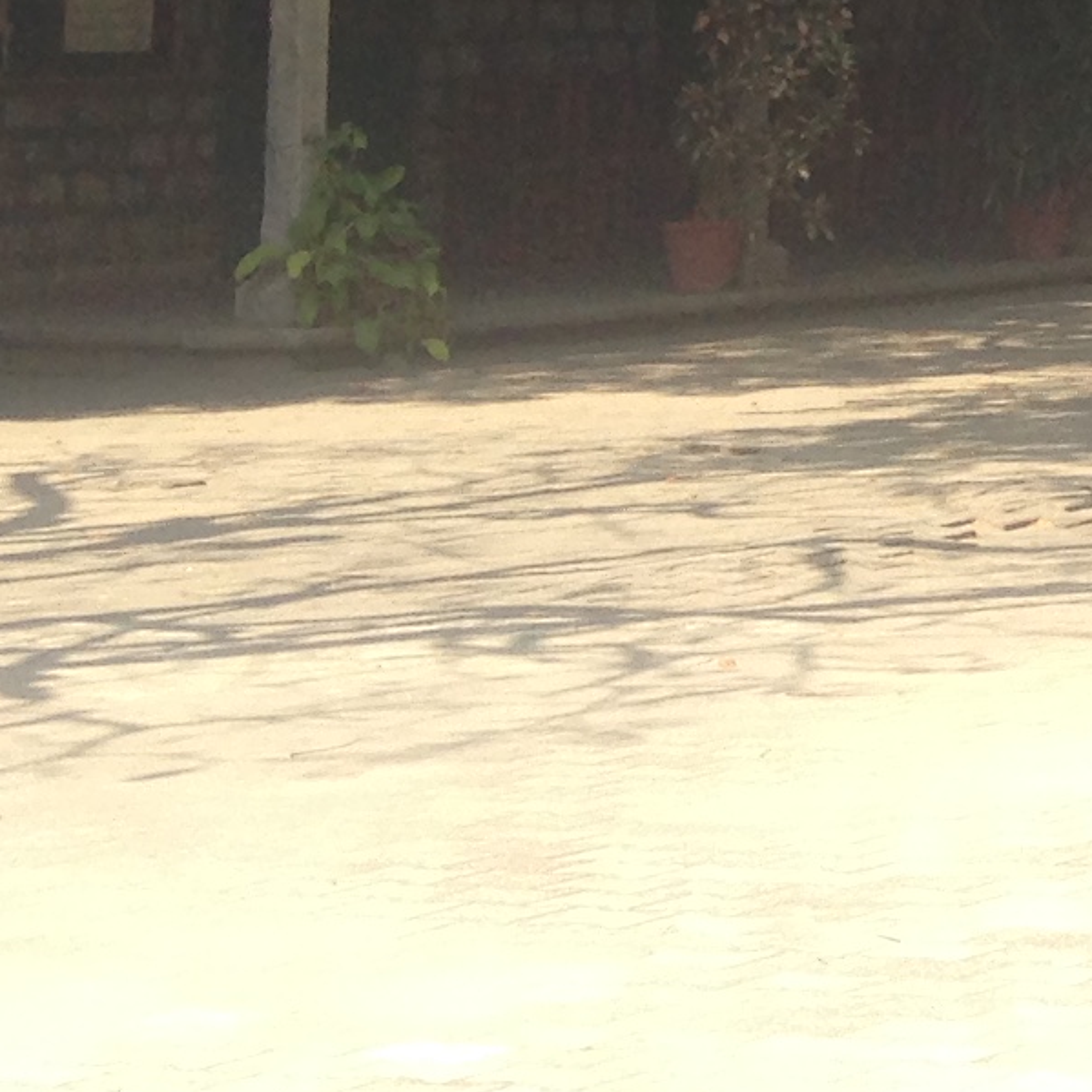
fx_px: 5675
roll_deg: -0.7
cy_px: -401
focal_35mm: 159
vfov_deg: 10.7
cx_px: 2651
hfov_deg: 9.7
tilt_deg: +3.2
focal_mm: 4.12
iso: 50
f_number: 2.4
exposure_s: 1/452
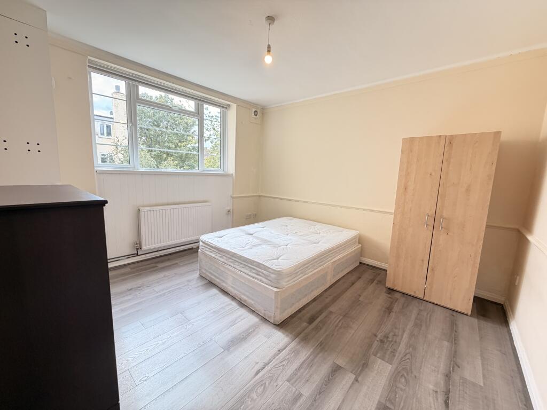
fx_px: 221
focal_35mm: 14
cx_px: 274
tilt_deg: -8.1
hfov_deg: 102.1
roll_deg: -2.1
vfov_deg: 85.7
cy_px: 205
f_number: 2.2
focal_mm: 2.22
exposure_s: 1/100
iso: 200
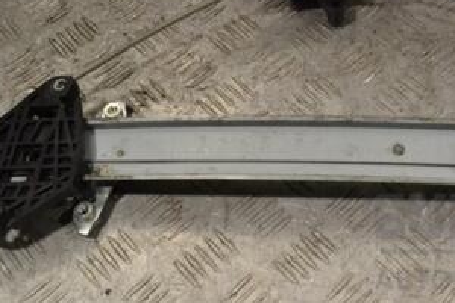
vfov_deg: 20.1
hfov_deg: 30.0
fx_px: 834
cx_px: 346
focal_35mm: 66
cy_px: 15
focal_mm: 22
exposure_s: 1/400
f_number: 11
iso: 3200
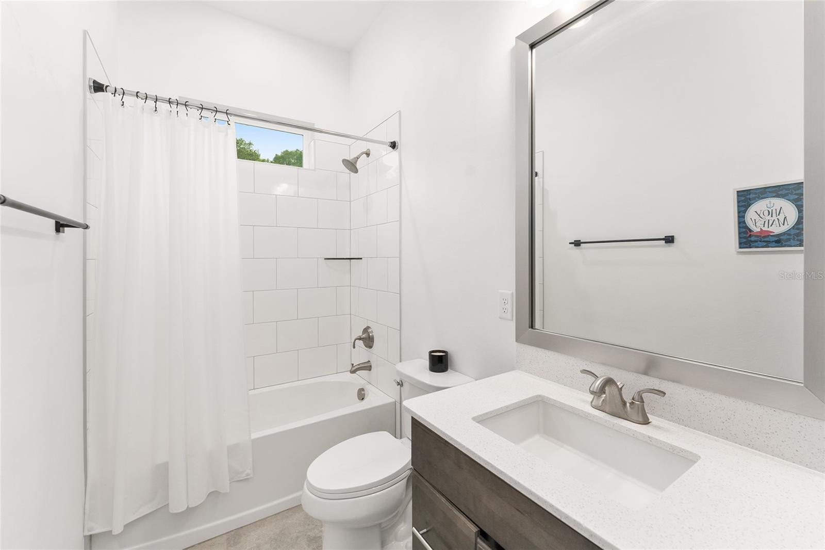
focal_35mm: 15
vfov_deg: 78.8
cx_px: 412
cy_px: 275
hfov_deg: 101.9
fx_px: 334
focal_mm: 14.6
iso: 800
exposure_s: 1/30
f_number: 7.1
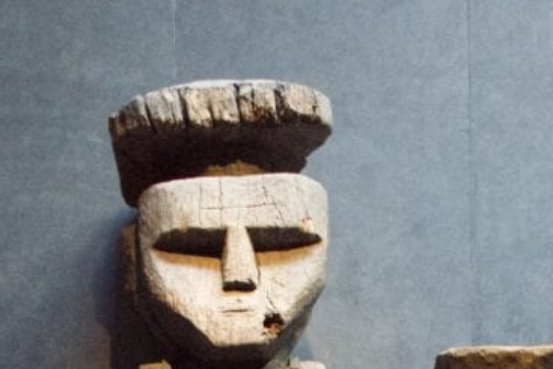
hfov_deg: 22.1
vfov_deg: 12.8
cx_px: 356
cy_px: 759
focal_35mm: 92
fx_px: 1414
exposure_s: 1/60
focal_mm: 22
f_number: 4.5
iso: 12800
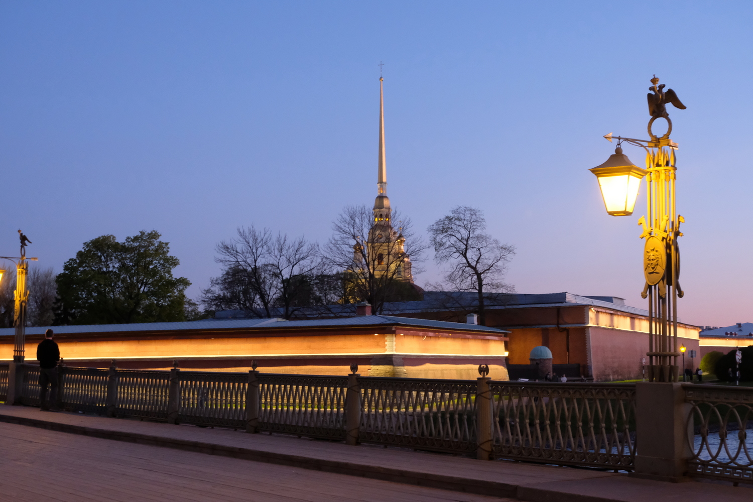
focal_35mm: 58
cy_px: 251
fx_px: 1213
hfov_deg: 34.5
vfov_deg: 23.4
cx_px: 376
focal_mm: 38.5
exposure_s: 1/40
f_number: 5.2
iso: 3200
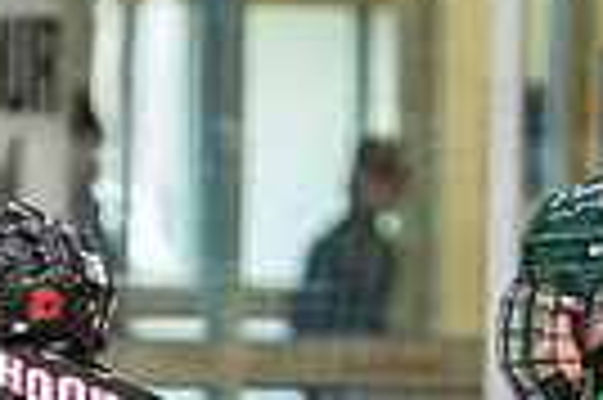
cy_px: 838
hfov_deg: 2.4
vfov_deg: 1.6
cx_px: 758
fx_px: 14337
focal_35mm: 857
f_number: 2.8
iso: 2000
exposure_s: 1/640
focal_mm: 135
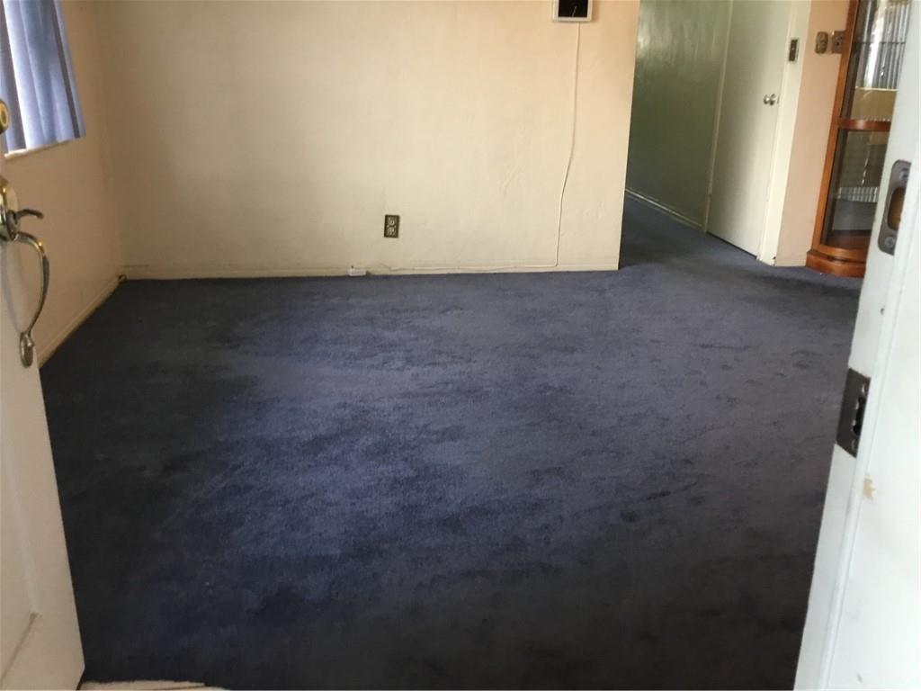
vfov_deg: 45.4
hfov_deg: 58.4
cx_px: 460
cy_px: 346
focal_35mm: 31
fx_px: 825
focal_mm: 3.3
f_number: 2.4
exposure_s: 1/30
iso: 80
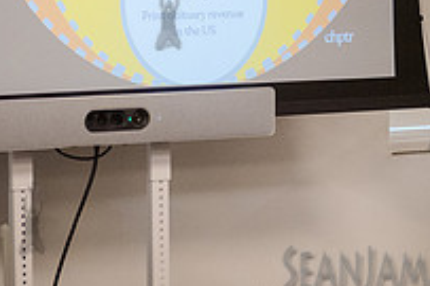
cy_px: -43
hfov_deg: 7.6
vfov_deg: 5.1
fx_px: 3198
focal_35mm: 268
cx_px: 456
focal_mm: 80
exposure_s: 1/250
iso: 4000
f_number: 3.5
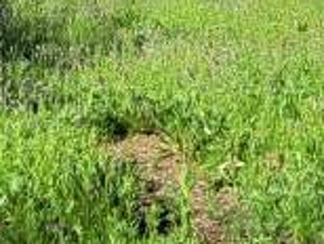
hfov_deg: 19.2
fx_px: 947
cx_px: 259
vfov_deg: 13.9
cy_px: -103
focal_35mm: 101
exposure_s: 1/1102
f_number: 2.2
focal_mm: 1.74
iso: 40
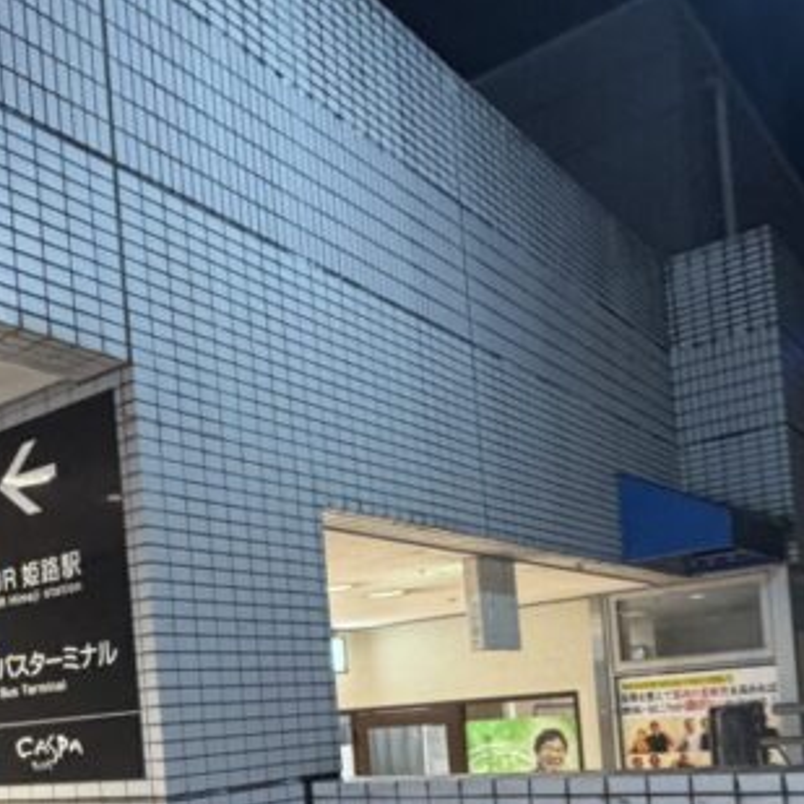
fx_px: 1077
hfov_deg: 38.5
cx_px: 101
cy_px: 723
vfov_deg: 38.2
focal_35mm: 41
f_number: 2.2
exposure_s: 1/120
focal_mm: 2.22
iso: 320
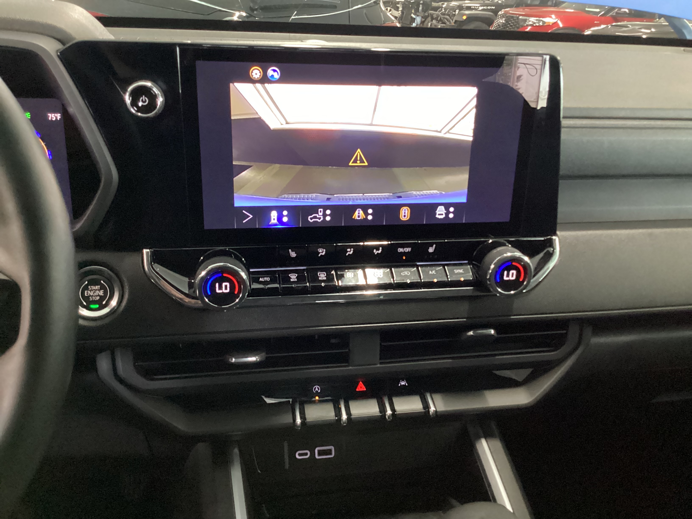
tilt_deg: -25.3
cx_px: 346
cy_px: 260
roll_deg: -5.3
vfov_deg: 45.4
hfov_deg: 58.4
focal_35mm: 31
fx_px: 620
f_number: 2.4
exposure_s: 1/20
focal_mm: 3.3
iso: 640
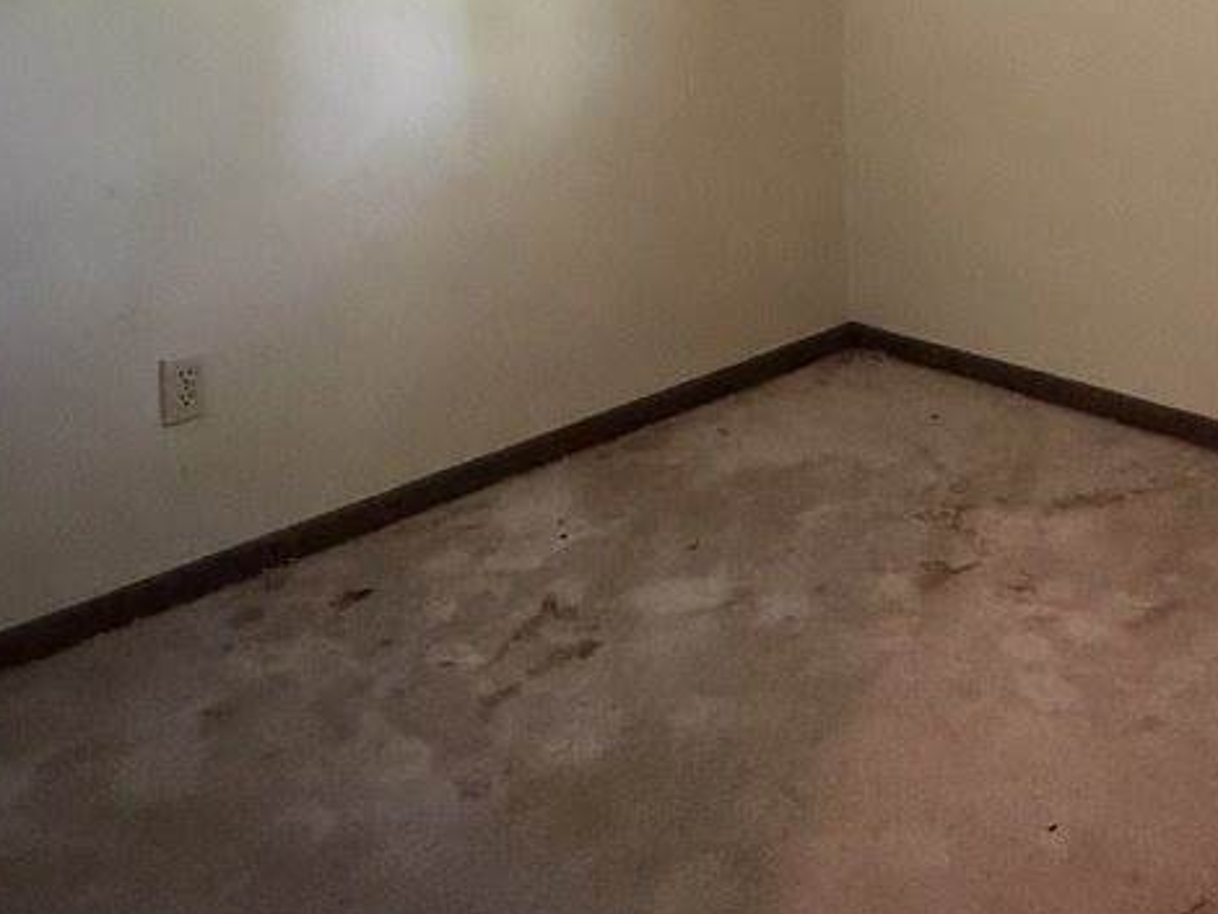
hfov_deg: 40.6
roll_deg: +0.1
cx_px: 1091
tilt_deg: -2.2
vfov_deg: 30.0
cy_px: -101
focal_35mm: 43
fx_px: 1513
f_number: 2.2
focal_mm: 2.22
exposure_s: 1/40
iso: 1250
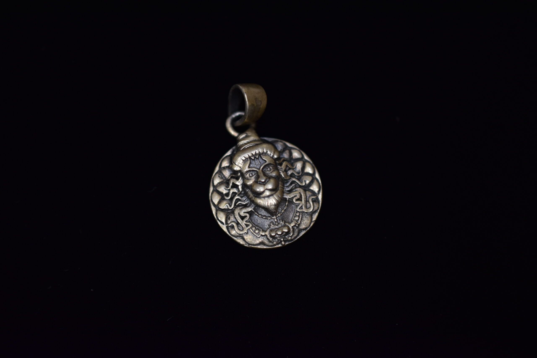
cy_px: 179
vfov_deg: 22.6
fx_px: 895
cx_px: 268
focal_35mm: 60
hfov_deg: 33.4
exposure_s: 1/125
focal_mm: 40
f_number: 3.2
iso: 800
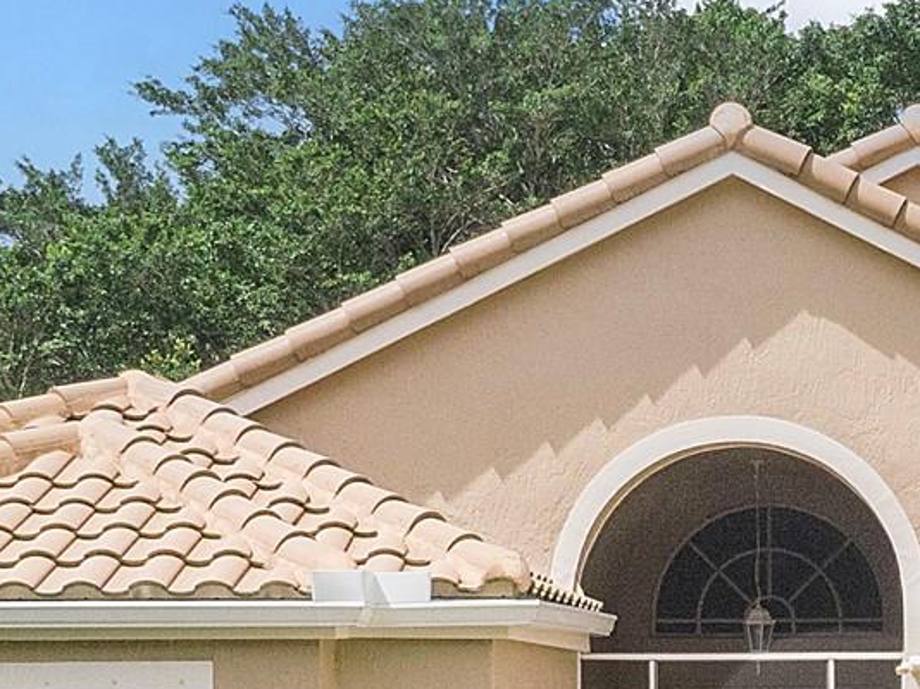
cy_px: 708
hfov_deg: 20.5
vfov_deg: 15.7
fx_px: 2444
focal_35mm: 92
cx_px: 977
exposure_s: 1/2000
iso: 110
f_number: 2.8
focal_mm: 4.39
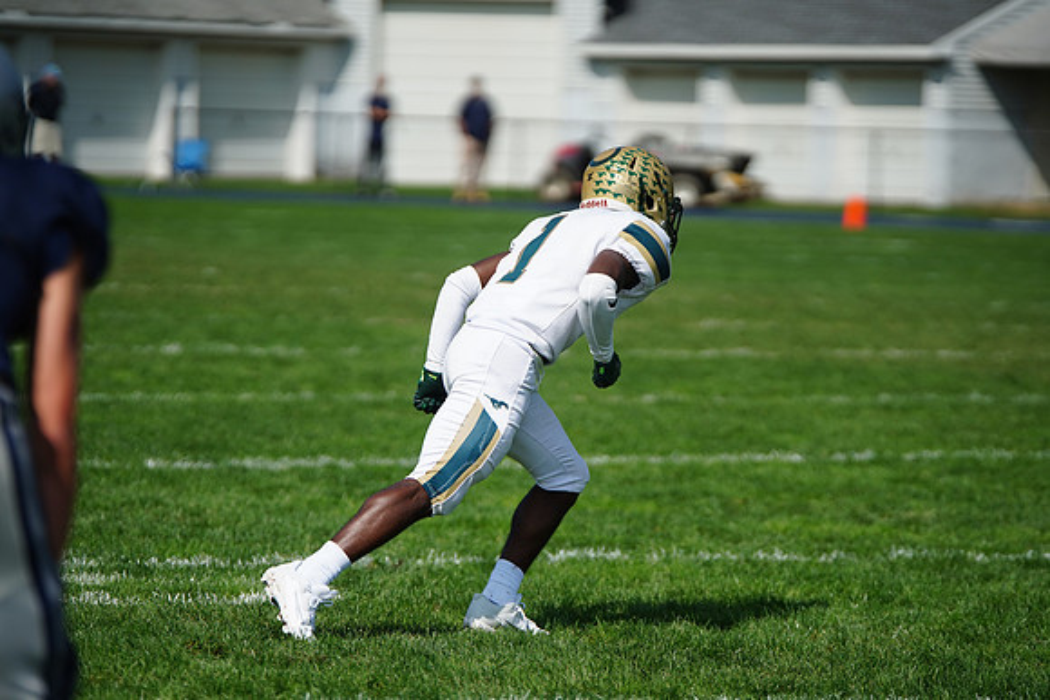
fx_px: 6826
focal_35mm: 234
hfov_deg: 8.8
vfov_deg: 5.9
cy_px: 350
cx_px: 525
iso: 400
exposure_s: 1/8000
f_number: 2.8
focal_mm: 234
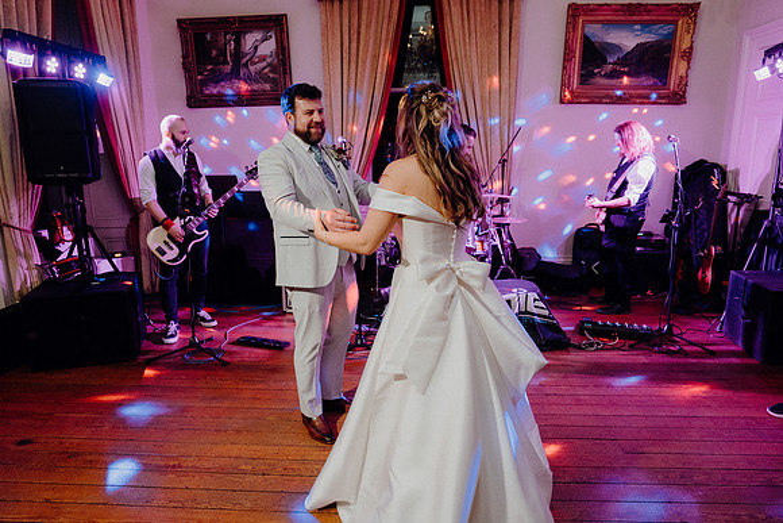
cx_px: 392
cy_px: 262
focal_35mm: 24
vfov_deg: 53.2
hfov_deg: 73.7
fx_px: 522
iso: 2500
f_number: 3.5
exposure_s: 1/160
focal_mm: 24
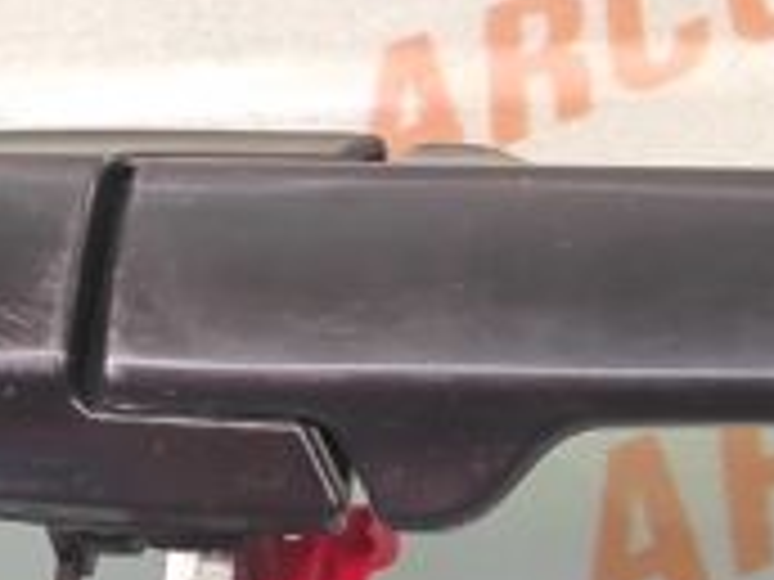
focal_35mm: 76
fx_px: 1699
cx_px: 896
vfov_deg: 19.4
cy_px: 353
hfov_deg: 23.7
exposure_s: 1/33
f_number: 1.79
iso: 275
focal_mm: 4.74
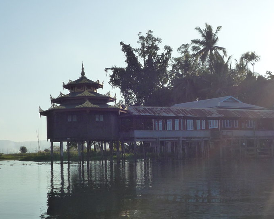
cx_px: 120
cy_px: 108
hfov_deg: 30.0
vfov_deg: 24.2
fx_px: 511
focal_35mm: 63
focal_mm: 6.8
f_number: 5
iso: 160
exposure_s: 1/800
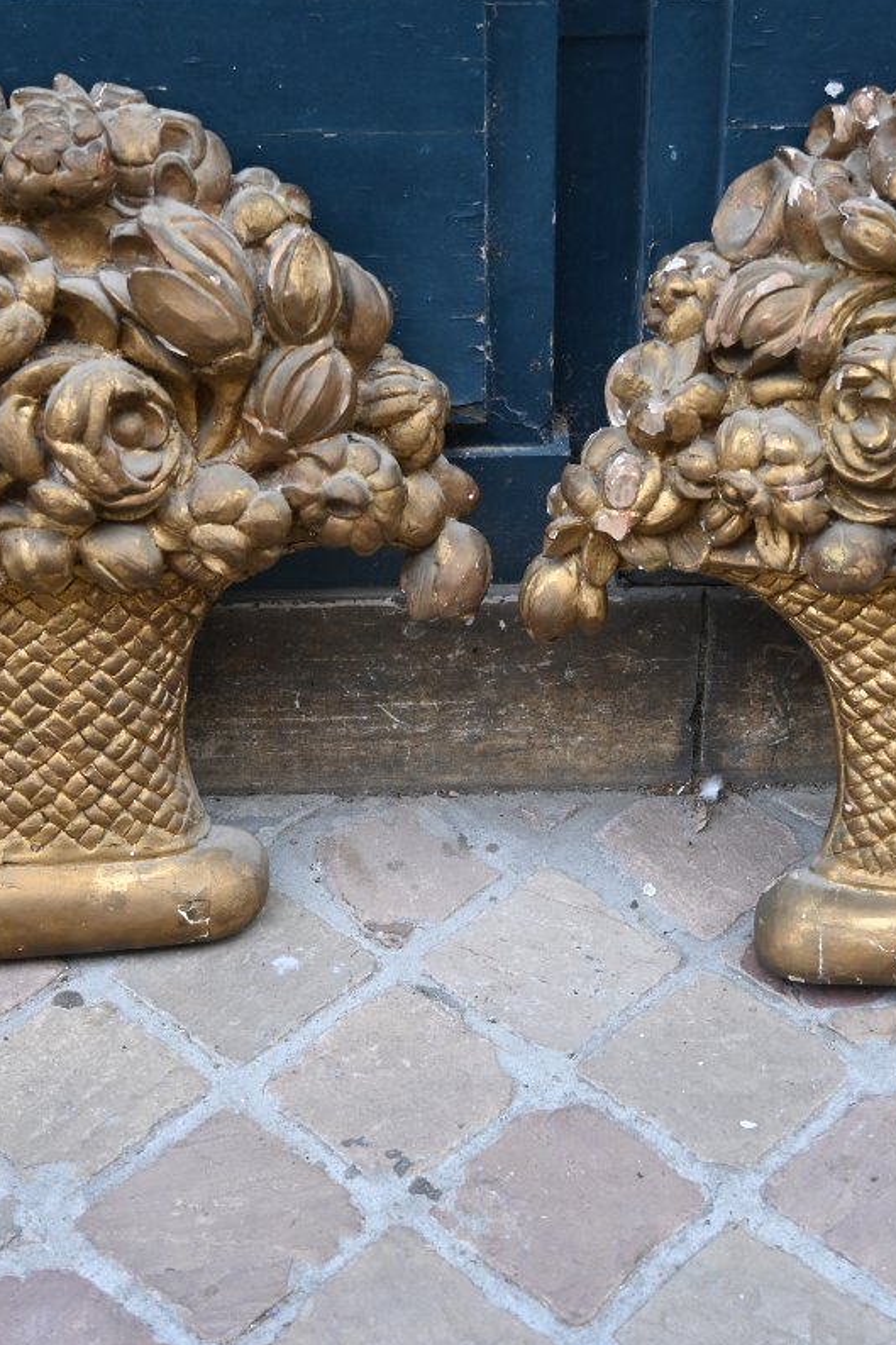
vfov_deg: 32.2
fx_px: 2330
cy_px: 672
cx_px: 498
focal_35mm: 62
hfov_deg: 21.8
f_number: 3.8
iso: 500
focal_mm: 27.5
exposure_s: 1/125
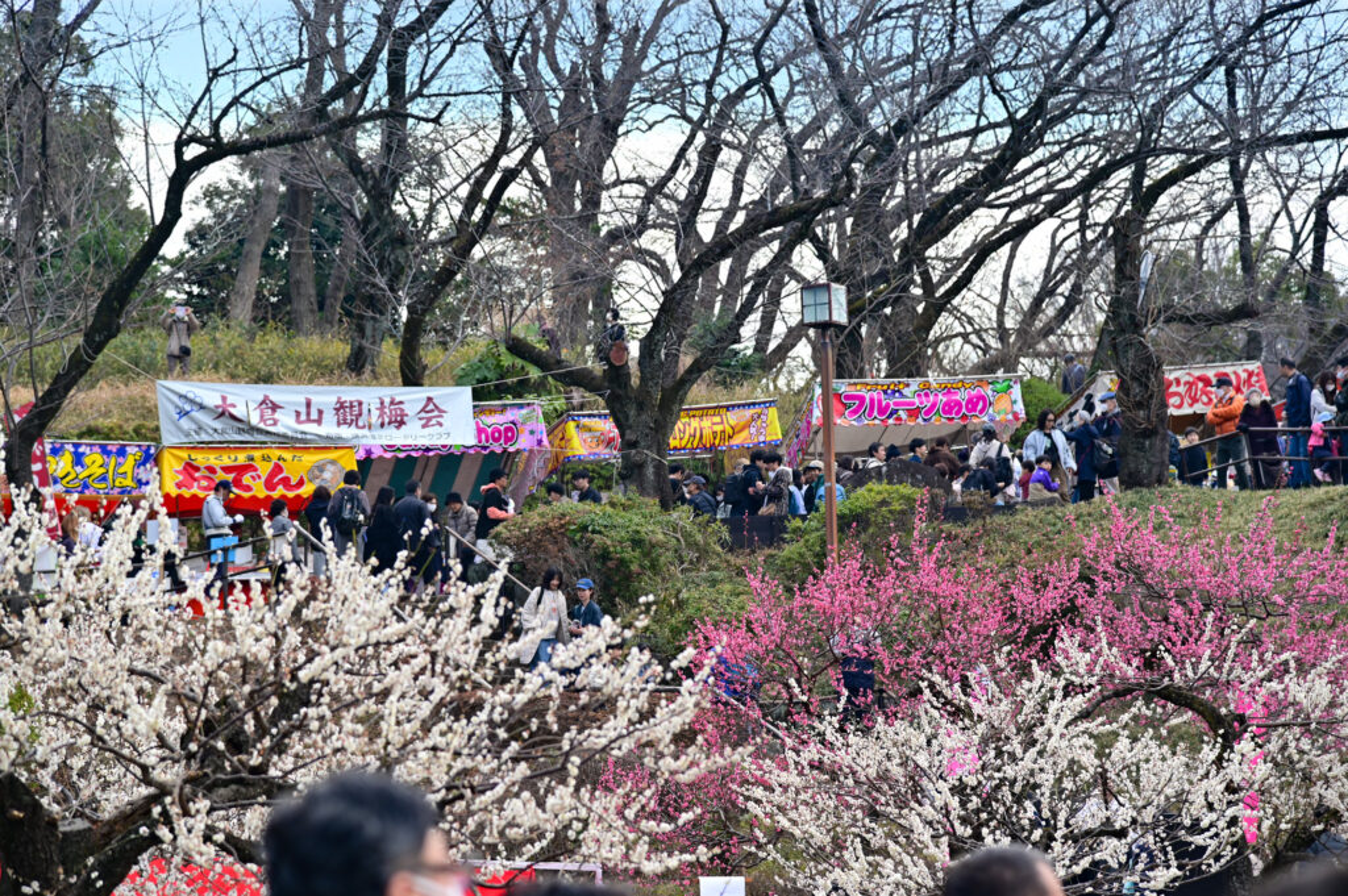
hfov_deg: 17.1
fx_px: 4490
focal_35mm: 120
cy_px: 448
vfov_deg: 11.4
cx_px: 674
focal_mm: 120
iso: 100
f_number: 4.5
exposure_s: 1/200
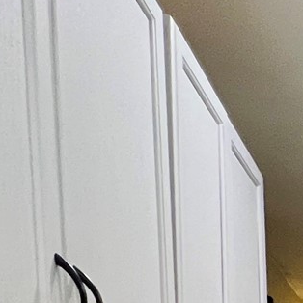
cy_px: 543
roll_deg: +0.3
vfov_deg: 18.3
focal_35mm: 75
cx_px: 810
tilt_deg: -3.0
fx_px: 743
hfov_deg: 13.2
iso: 250
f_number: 1.8
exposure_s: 1/60
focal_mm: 1.57
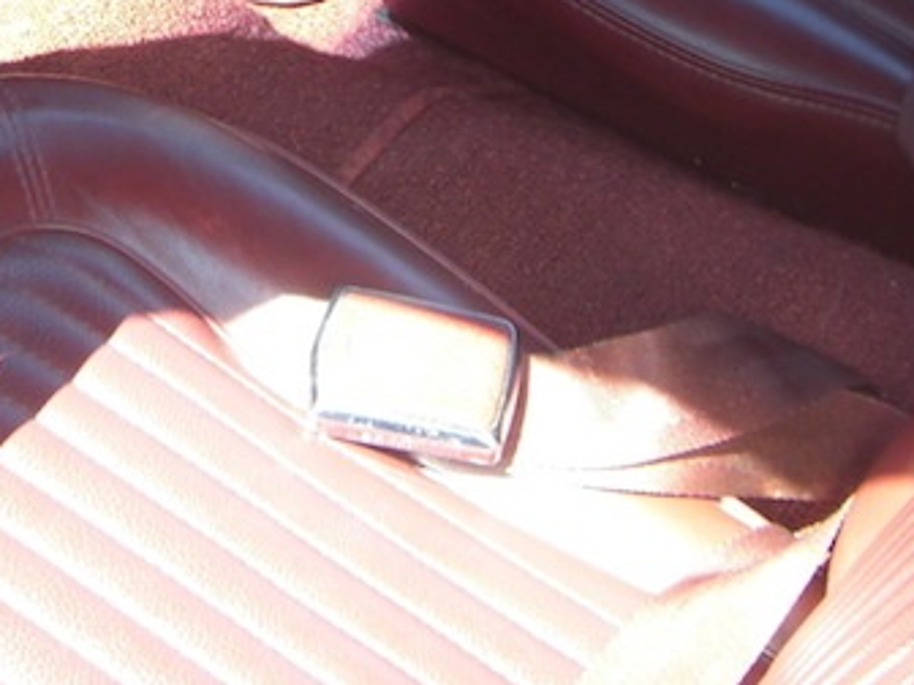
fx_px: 2984
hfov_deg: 17.2
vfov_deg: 12.5
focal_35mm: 113
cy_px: -332
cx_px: 112
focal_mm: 6.2
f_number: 2.7
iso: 100
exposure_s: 1/100
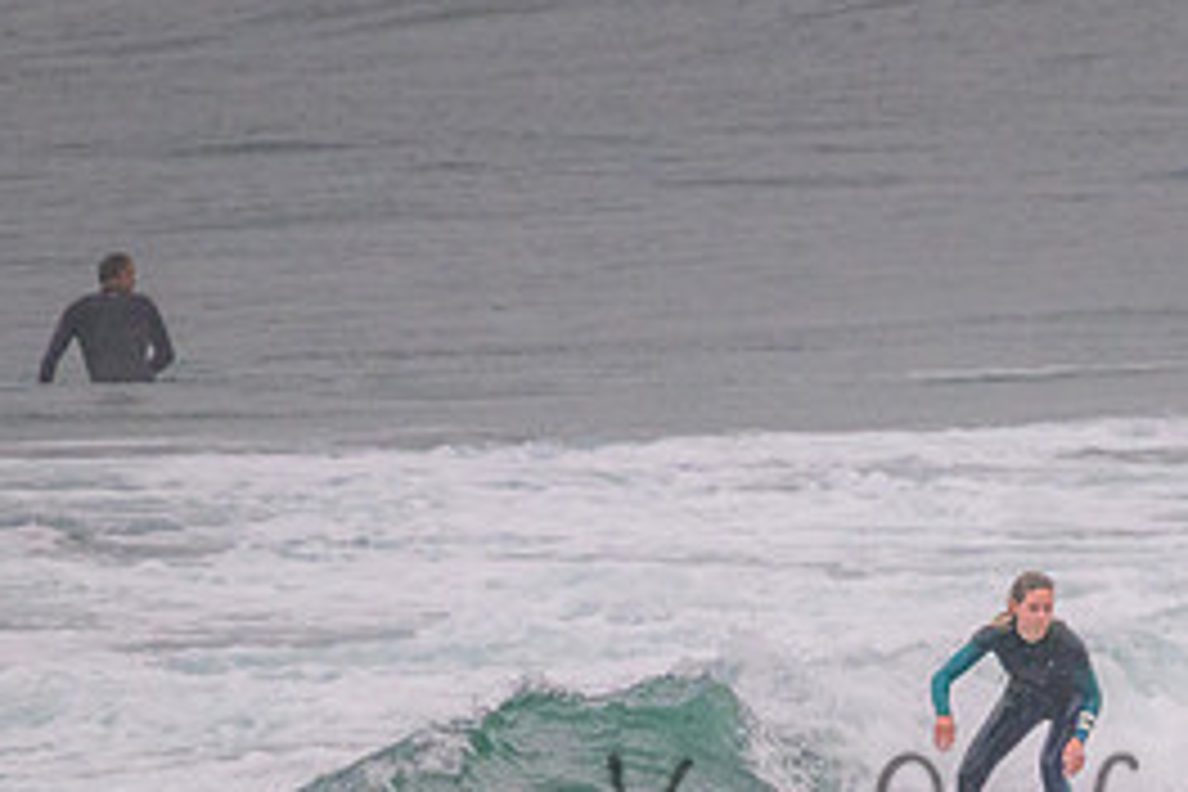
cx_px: 1071
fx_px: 58009
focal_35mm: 1758
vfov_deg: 0.8
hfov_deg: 1.2
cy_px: 785
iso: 3200
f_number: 11
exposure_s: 1/1250
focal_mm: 800
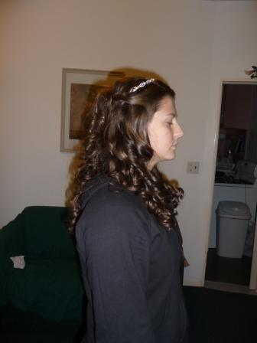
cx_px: 128
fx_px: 297
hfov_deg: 46.8
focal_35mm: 30
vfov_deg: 60.0
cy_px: 172
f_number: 3.4
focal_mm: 5
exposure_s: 1/30
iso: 100
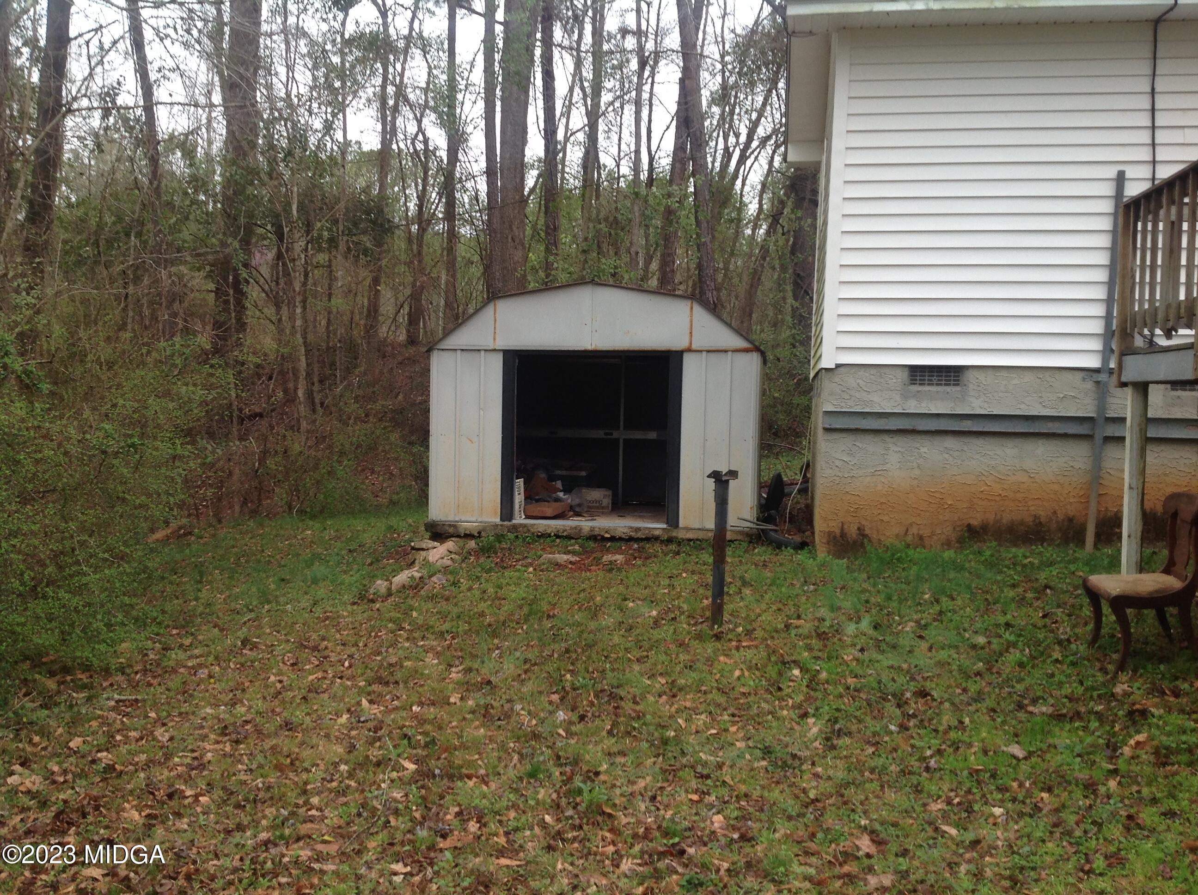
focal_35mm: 35
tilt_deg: -2.1
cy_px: 448
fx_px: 1209
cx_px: 599
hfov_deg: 52.7
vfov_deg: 40.6
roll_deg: -0.5
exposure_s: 1/120
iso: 64
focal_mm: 4.28
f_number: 2.4
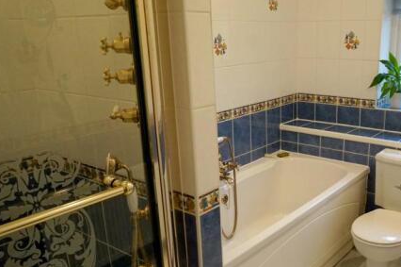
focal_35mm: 37
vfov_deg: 35.6
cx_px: 272
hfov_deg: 50.9
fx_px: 412
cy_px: 174
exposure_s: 1/160
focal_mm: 16
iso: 1600
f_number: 4
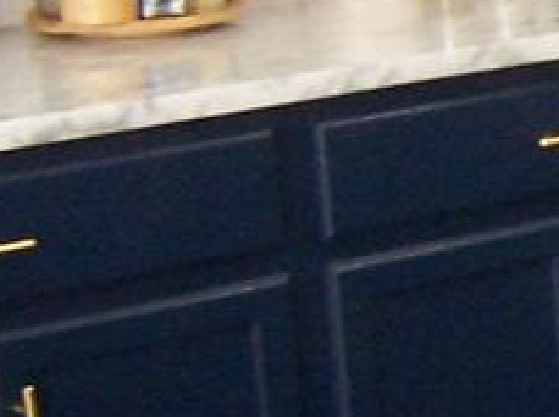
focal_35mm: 258
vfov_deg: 5.7
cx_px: 1645
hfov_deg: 6.9
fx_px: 4160
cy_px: 193
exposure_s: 1/15
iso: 140
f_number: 2.8
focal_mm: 6.3
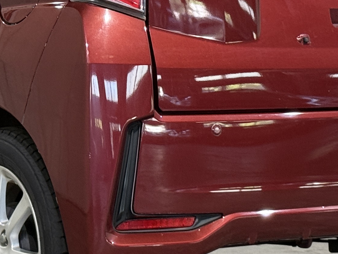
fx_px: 1699
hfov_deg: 11.3
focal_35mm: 174
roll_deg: +1.0
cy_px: 49
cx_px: 105
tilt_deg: +0.9
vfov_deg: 8.5
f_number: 1.78
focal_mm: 6.76
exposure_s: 1/60
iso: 200
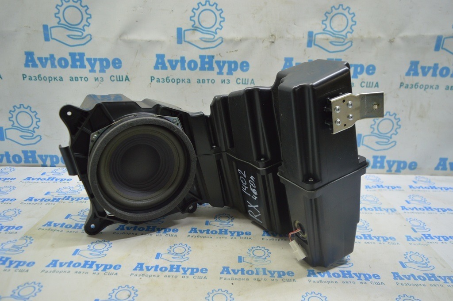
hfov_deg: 67.4
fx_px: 339
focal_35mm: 27
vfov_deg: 47.9
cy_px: 150
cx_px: 226
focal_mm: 18
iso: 400
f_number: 3.5
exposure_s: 1/40
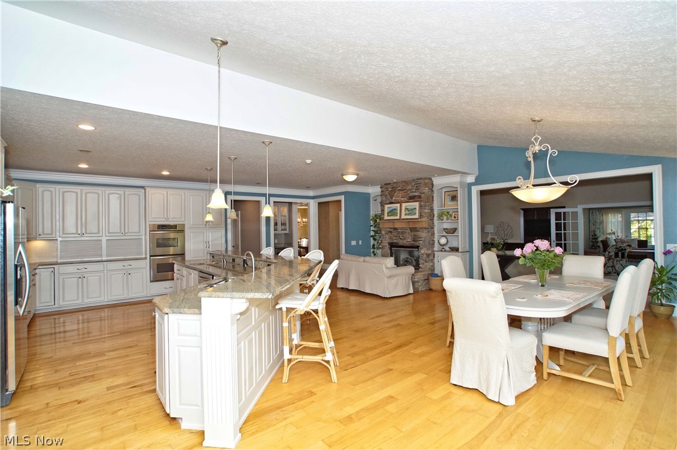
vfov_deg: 72.0
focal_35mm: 16
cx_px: 338
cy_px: 225
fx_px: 310
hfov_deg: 95.0
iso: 640
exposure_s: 1/160
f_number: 4.5
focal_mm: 11
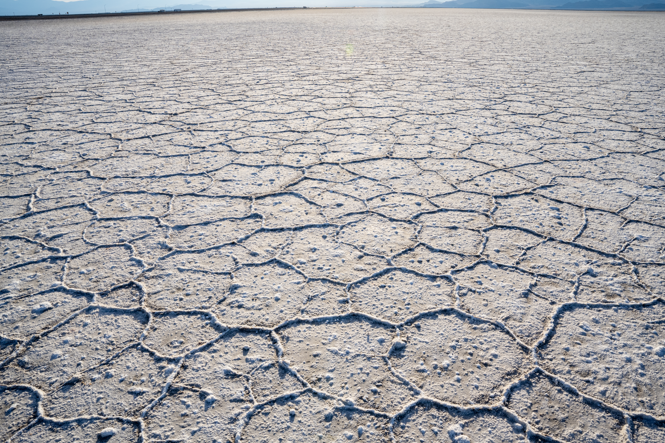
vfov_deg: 51.3
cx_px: 337
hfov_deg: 71.5
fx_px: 462
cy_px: 213
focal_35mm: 25
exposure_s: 1/100
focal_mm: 24
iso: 400
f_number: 18
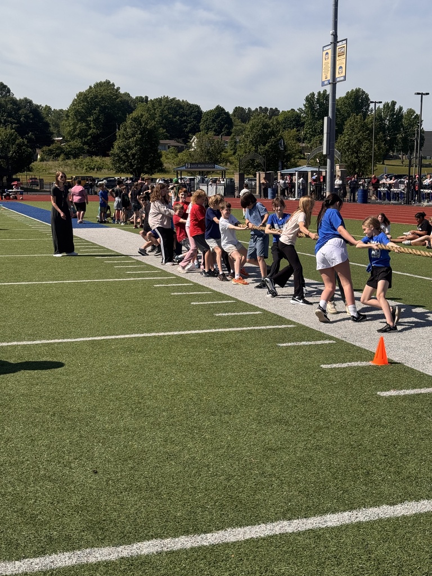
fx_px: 799
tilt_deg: -9.7
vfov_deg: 39.7
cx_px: 216
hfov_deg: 30.3
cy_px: 288
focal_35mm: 48
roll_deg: -0.6
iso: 64
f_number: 1.78
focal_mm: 6.76
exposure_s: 1/5376
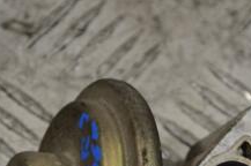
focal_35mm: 228
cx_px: 149
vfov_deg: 6.0
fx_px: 1590
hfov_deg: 9.0
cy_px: 156
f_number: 5.6
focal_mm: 55
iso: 110
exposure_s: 1/30
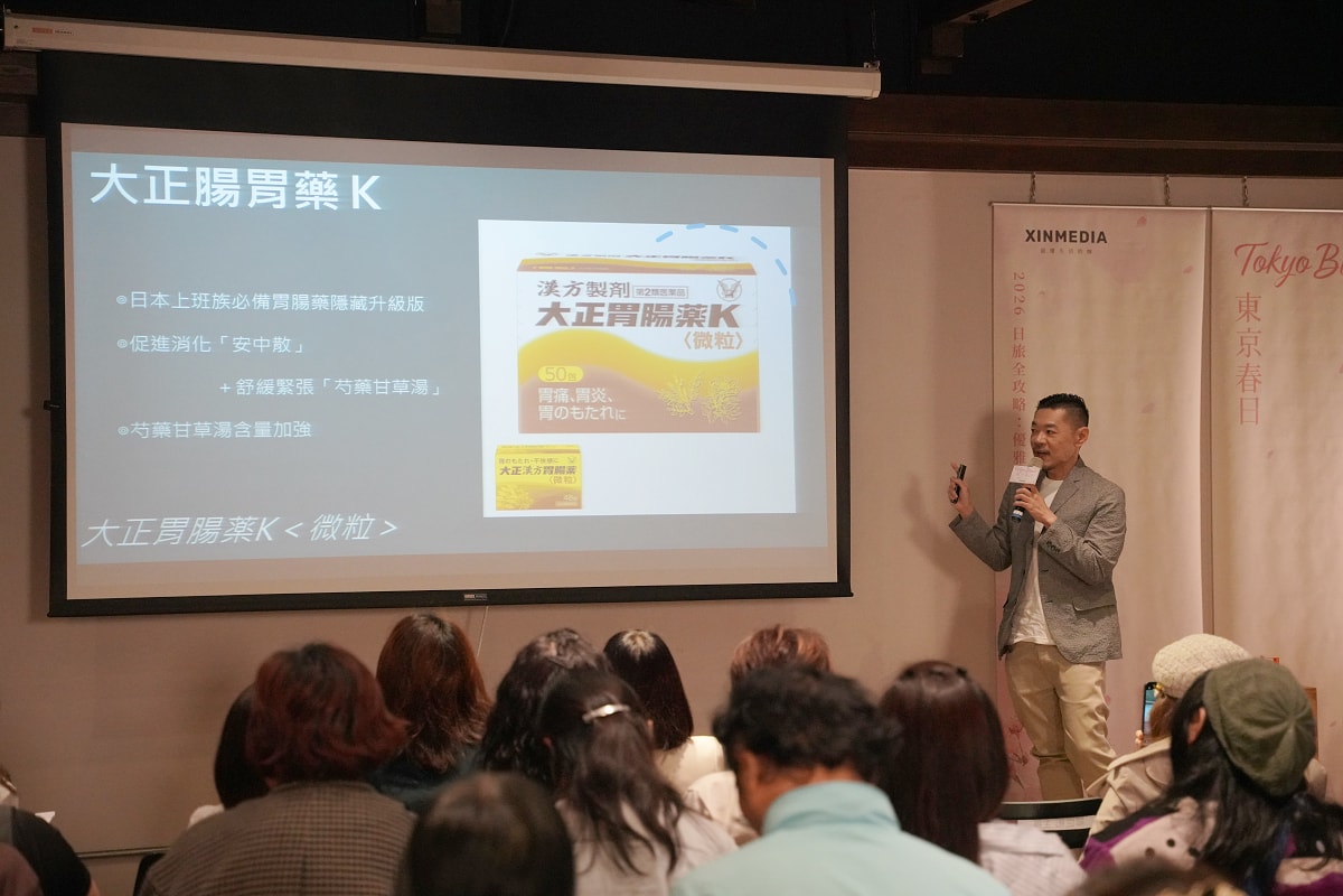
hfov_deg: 31.9
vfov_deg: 21.6
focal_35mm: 63
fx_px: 2350
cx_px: 672
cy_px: 448
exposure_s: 1/160
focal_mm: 63
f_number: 4
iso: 6400
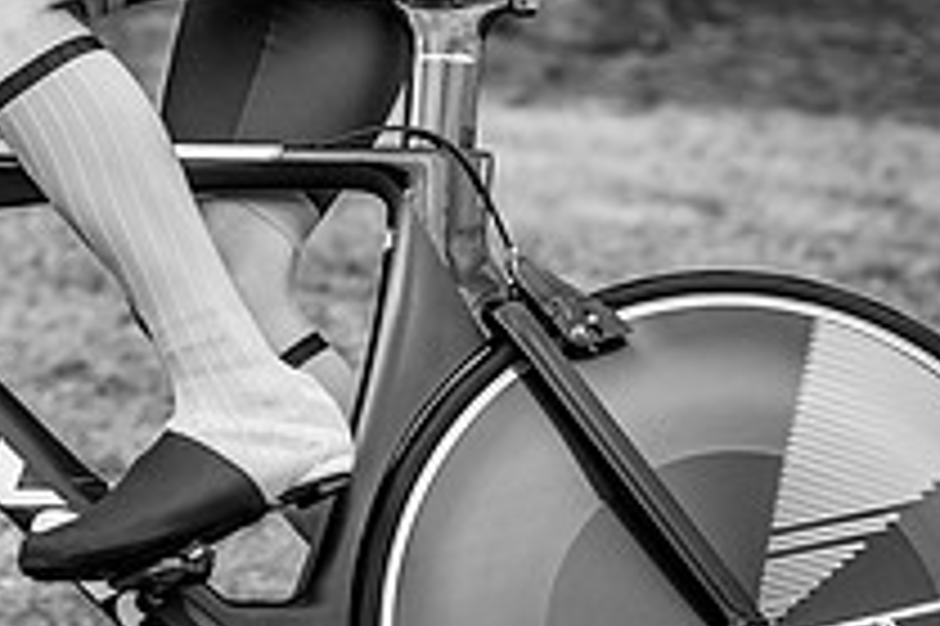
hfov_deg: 5.7
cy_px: -252
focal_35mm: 364
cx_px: 194
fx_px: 9497
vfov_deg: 3.8
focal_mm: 106
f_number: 4
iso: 500
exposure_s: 1/1000
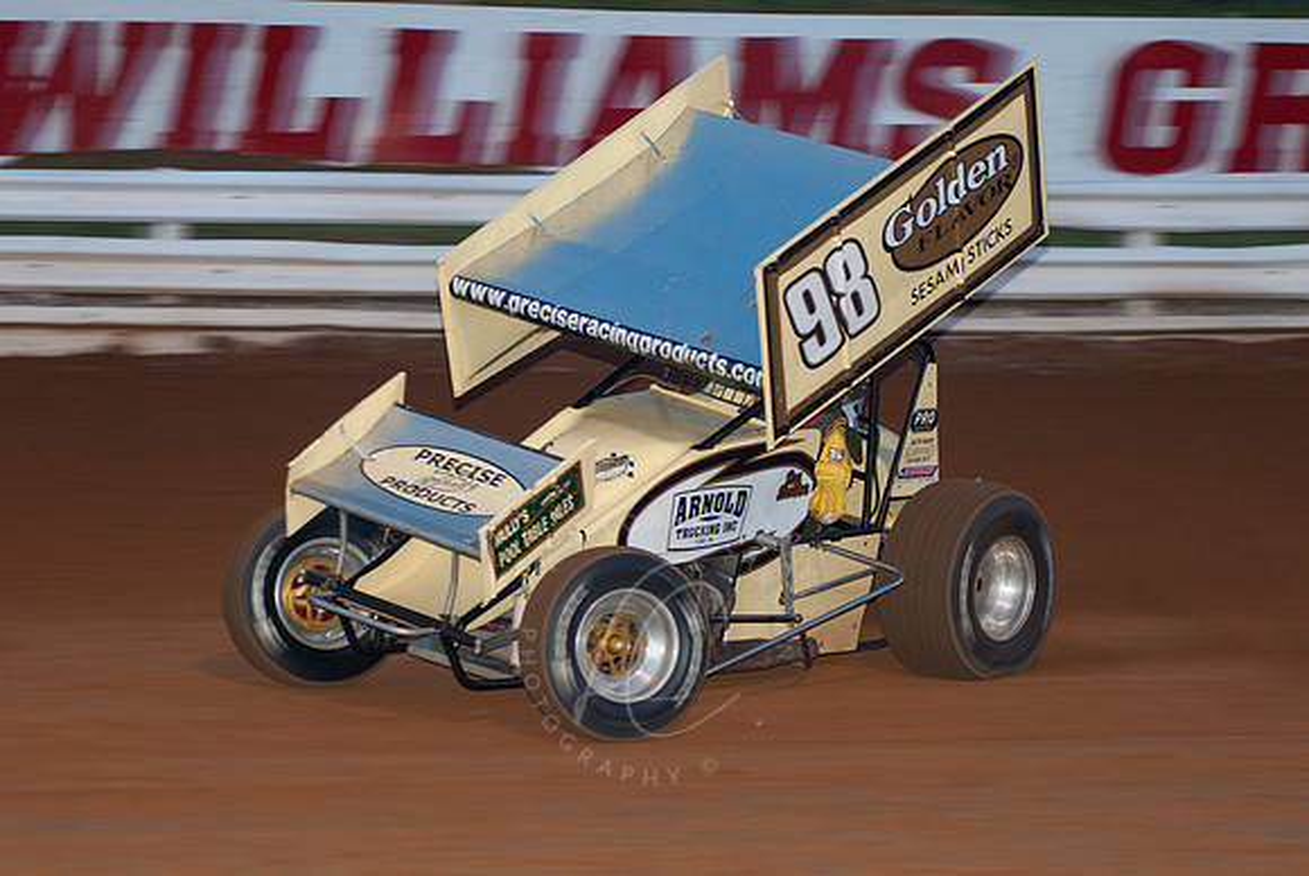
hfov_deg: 13.7
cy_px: 438
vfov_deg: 9.2
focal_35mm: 150
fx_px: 5460
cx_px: 654
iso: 250
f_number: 3.2
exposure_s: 1/250
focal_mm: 100
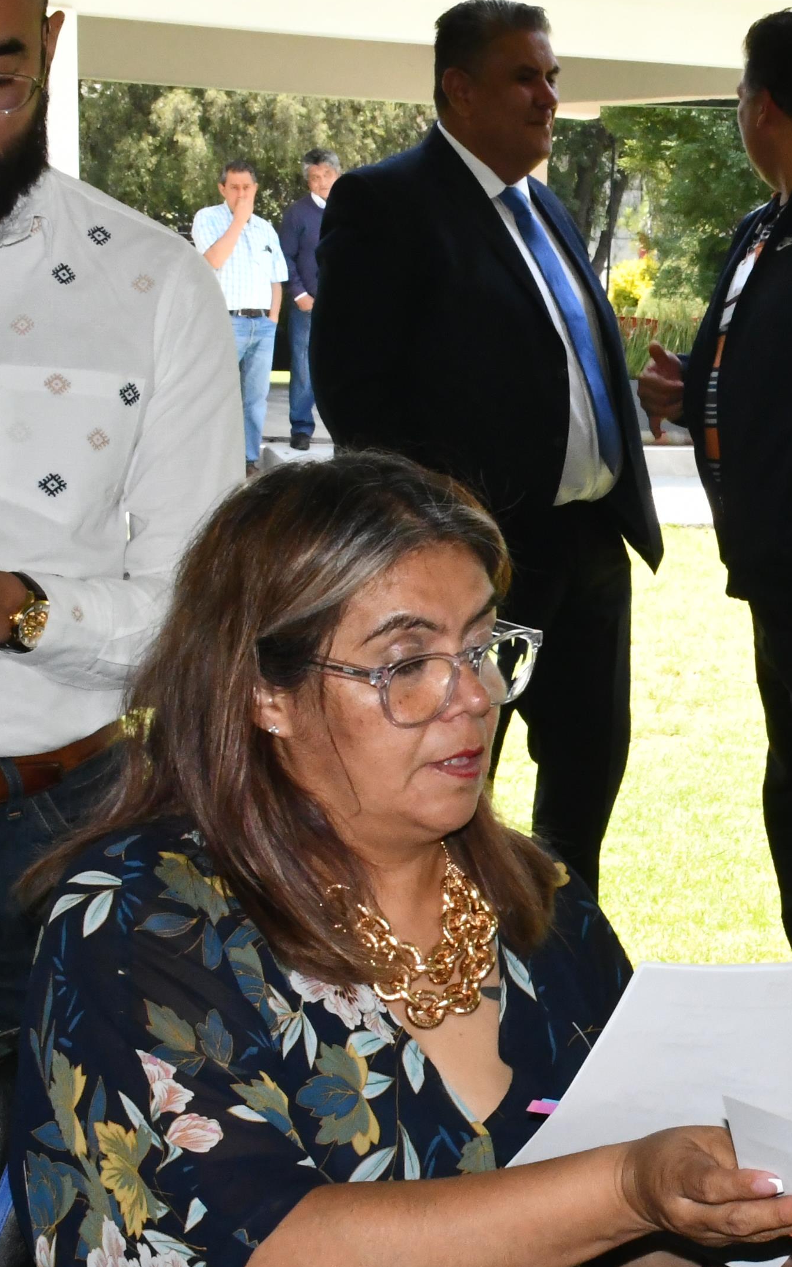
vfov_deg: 23.2
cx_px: 868
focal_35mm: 89
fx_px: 3074
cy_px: 775
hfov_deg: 14.4
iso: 4000
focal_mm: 30
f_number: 22
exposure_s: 1/250
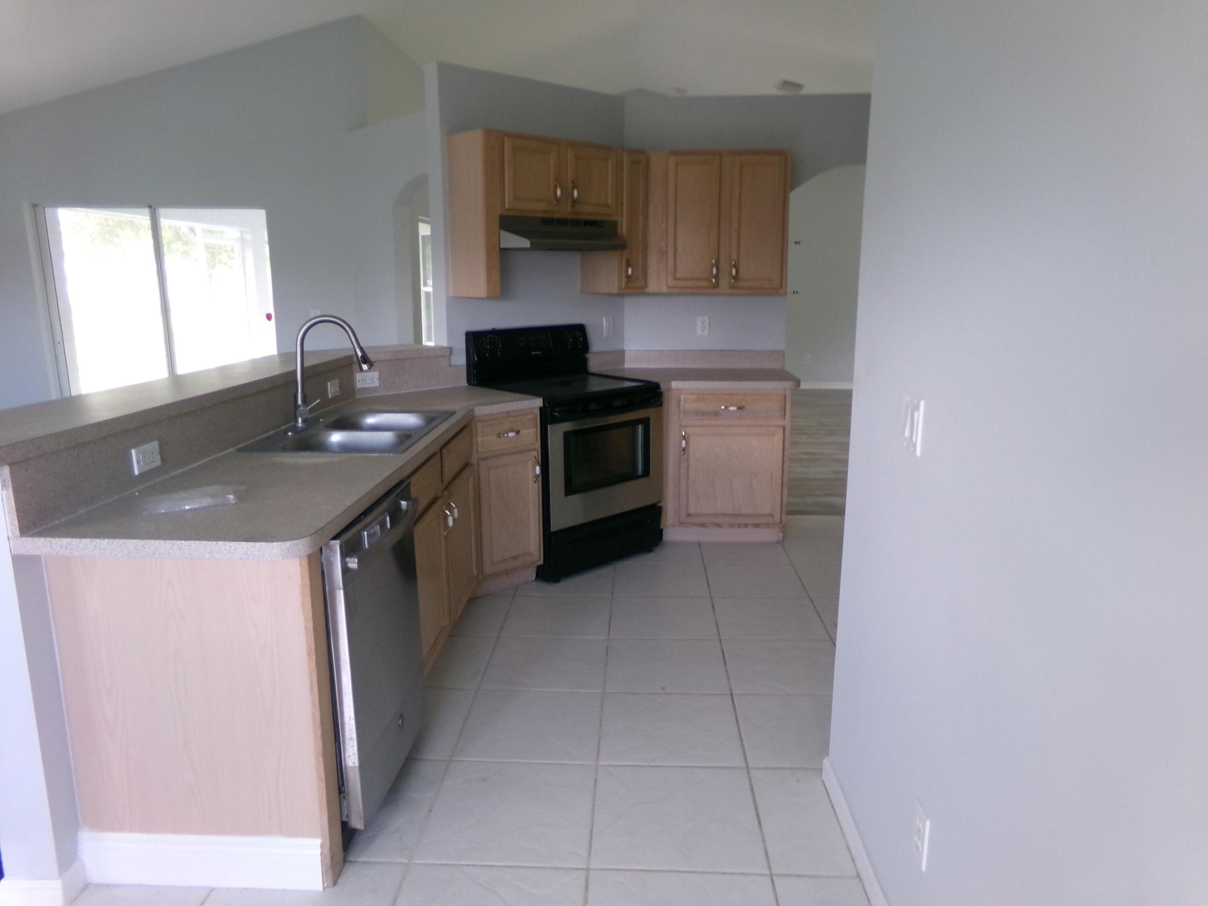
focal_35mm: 24
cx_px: 604
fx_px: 838
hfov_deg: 71.6
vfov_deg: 56.8
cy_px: 453
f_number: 3.7
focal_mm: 4.3
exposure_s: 1/17
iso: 233
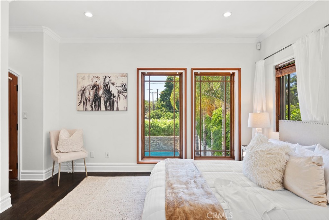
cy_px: 110
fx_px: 183
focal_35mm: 20
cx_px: 164
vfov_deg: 61.9
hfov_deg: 84.0
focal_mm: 20
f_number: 8
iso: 250
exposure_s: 1/3
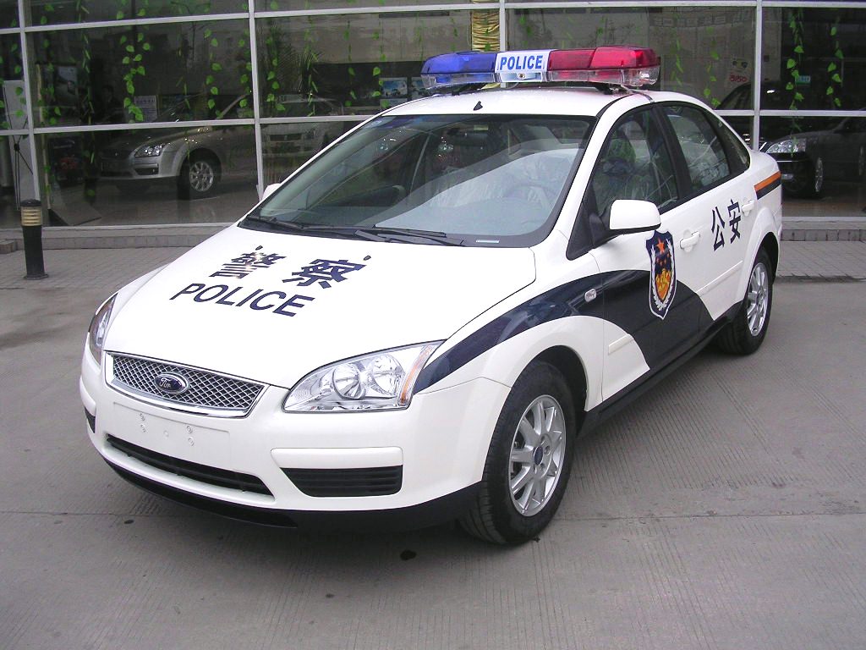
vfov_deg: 37.7
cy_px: 325
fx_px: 951
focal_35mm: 38
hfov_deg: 49.0
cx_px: 433
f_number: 2.8
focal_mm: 5.8
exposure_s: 1/390
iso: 100
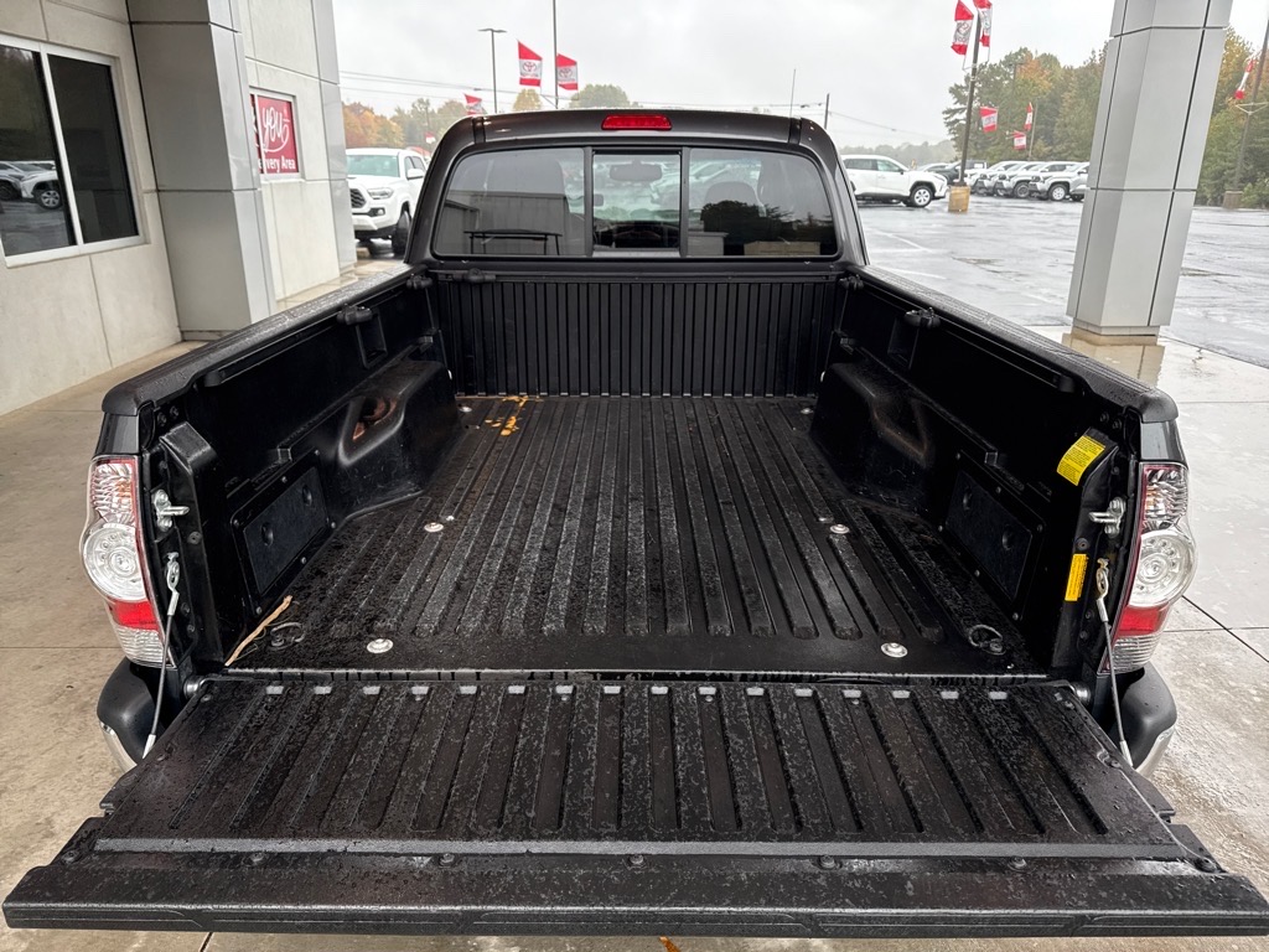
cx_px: 634
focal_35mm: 24
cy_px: 476
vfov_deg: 56.8
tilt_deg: -18.0
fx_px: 880
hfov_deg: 71.6
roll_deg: -2.6
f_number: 1.78
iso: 80
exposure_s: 1/528
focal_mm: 6.76
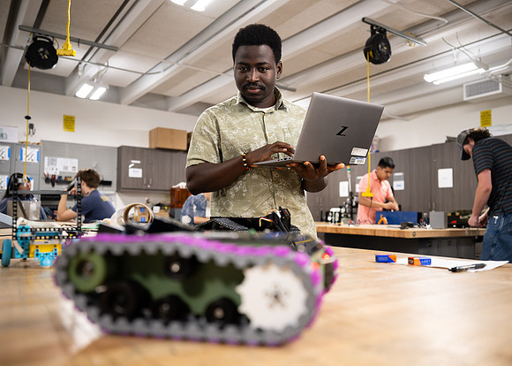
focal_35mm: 29
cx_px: 278
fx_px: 425
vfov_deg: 46.6
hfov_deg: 62.1
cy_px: 186
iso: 2000
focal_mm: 26.5
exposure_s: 1/320
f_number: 2.8
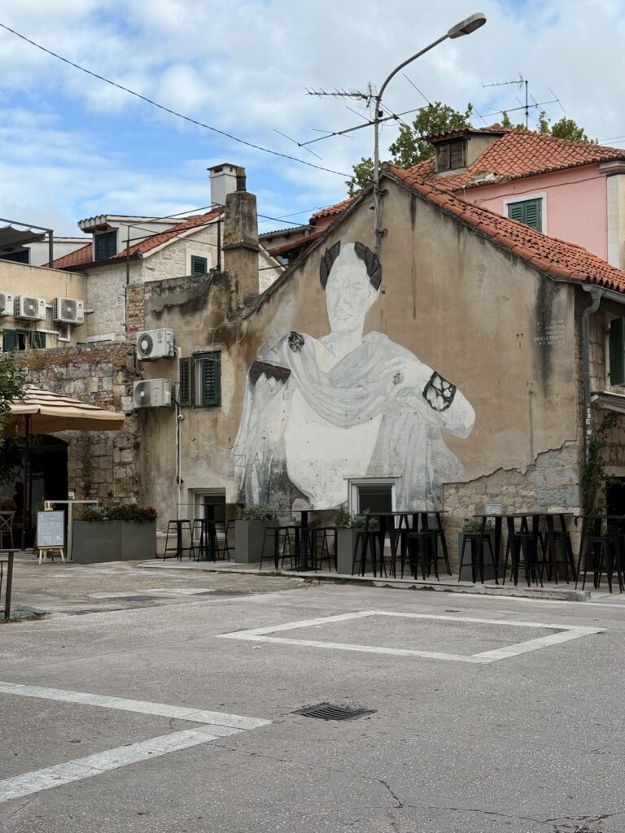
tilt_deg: +8.0
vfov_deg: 39.7
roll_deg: +2.4
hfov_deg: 30.3
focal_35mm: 48
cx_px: 312
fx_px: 1156
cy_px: 416
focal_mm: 6.76
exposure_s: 1/1754
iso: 64
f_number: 1.78
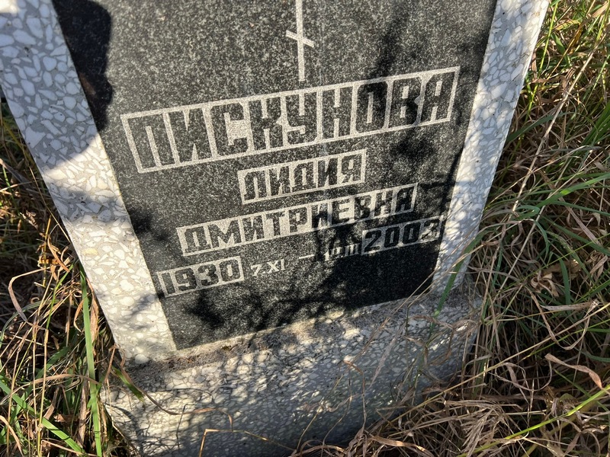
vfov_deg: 53.1
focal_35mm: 26
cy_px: 228
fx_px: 458
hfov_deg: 67.3
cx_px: 305
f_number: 1.5
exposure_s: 1/1100
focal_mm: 5.7
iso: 50
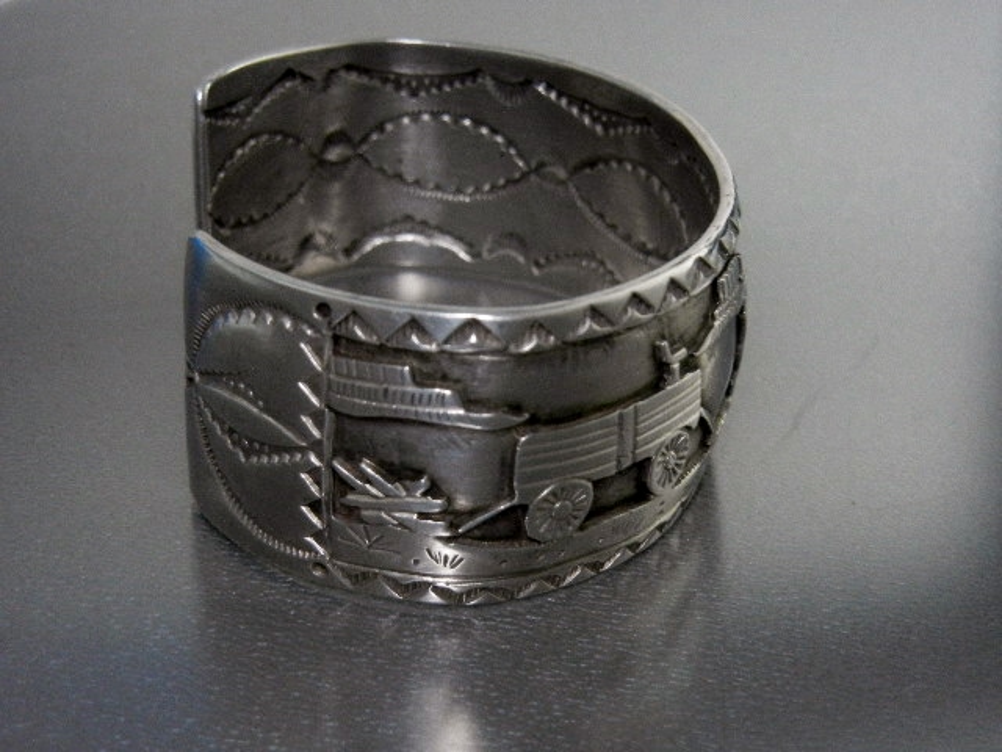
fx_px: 1708
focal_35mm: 59
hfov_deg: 32.7
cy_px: 376
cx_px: 501
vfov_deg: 24.8
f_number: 8
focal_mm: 10.6
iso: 800
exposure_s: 1/30
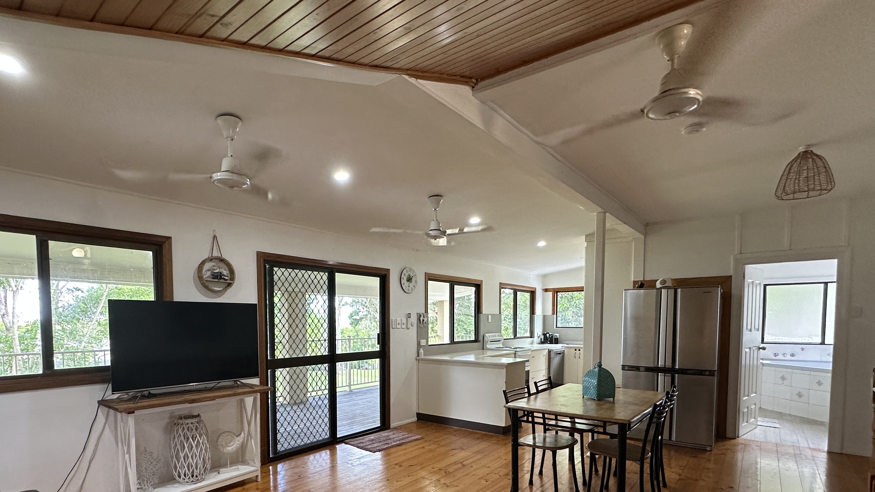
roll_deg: -0.5
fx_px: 441
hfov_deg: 89.3
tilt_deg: -2.8
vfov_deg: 56.5
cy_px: 344
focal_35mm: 19
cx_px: 395
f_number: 2.2
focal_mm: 2.22
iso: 250
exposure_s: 1/100
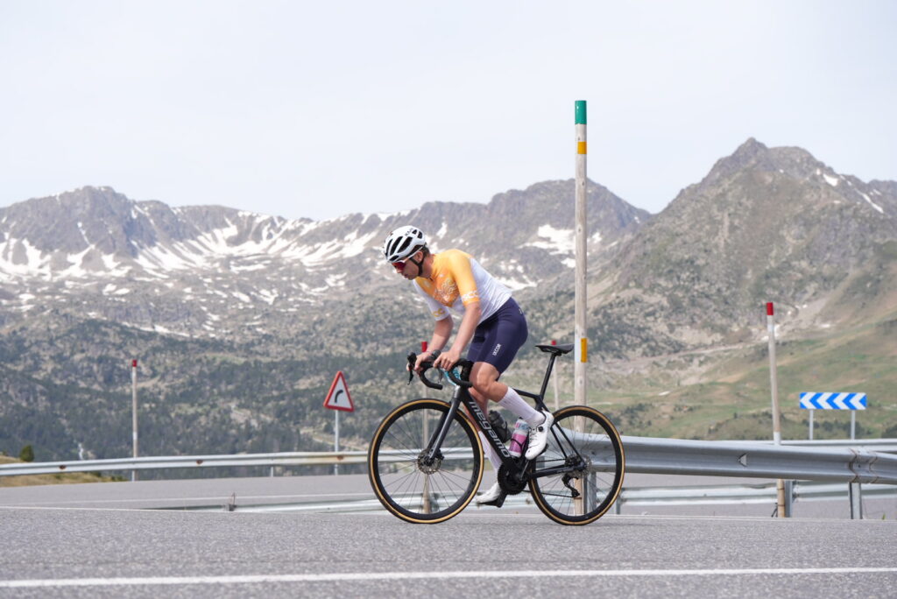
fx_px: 1895
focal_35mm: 76
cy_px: 300
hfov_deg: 26.6
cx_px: 448
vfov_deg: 18.0
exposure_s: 1/1000
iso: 250
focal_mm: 76
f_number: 5
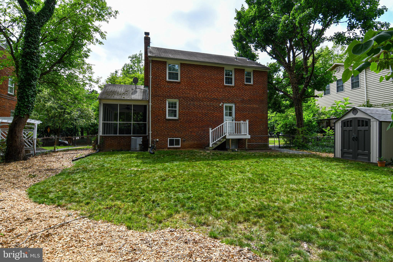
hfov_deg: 90.0
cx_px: 196
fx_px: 196
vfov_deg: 67.4
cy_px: 131
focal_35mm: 18
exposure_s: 1/250
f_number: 8
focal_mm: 12
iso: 180
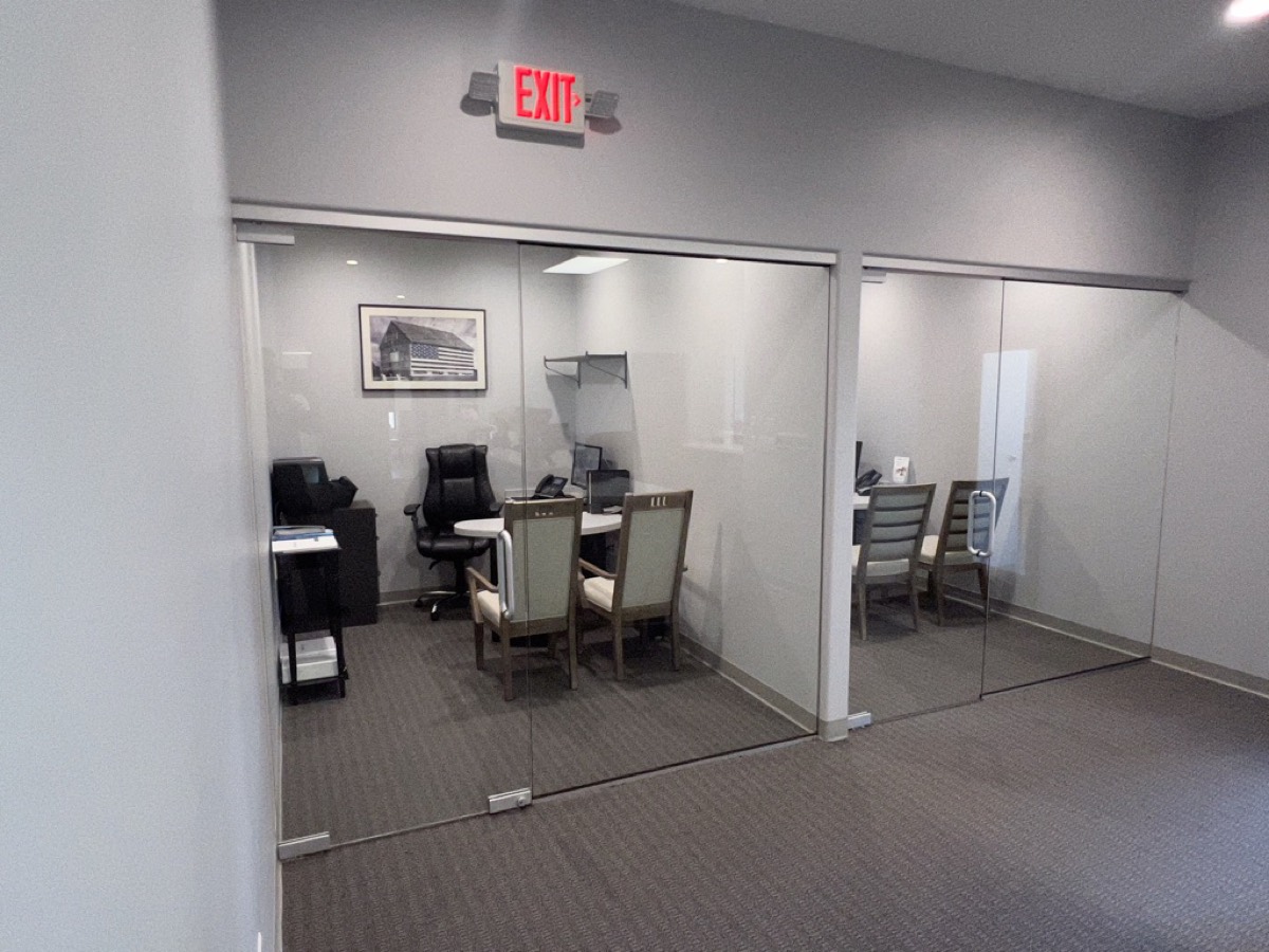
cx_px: 634
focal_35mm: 13
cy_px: 476
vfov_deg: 89.9
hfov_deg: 106.2
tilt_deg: -7.5
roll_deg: +0.0
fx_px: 477
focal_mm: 1.57
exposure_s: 1/60
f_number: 1.8
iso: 200
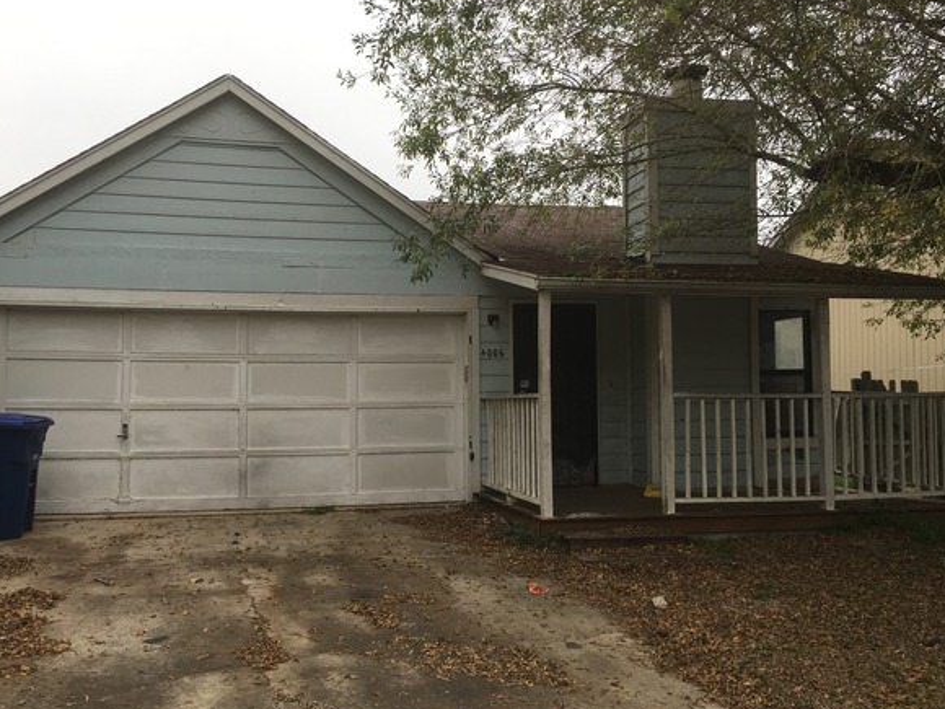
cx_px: 456
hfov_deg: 56.8
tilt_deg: +2.0
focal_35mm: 32
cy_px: 367
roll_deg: +0.4
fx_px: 874
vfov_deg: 44.2
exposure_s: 1/587
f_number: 2.2
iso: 25
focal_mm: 4.15
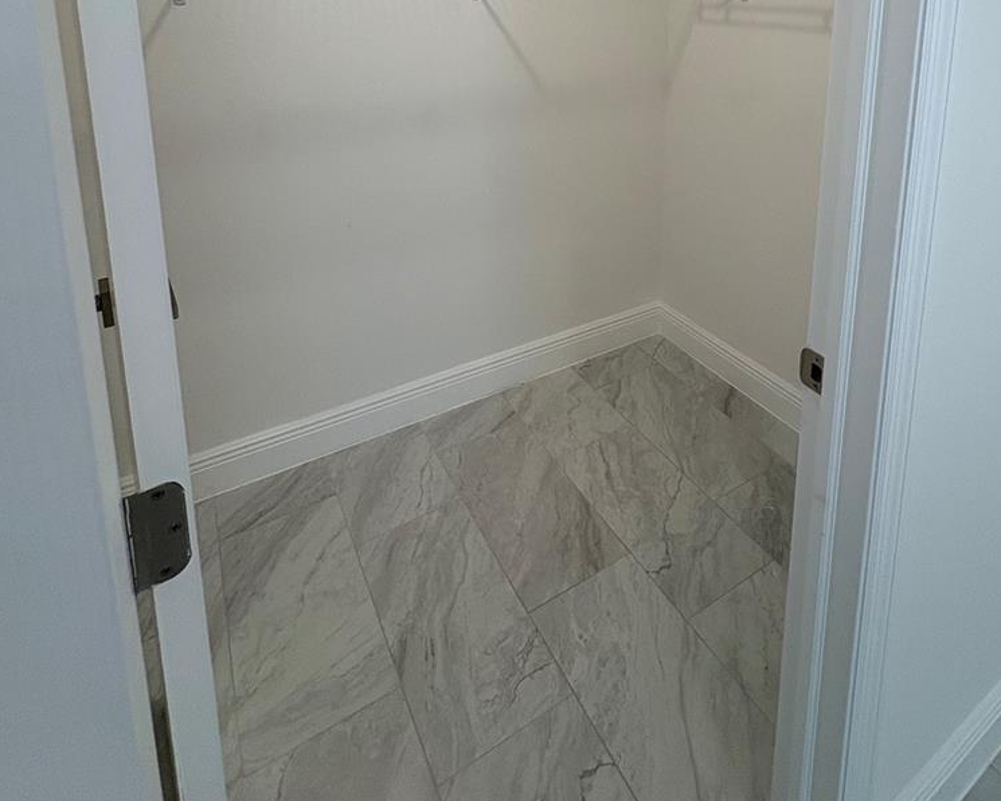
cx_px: 570
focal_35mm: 22
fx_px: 652
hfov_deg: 74.7
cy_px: 89
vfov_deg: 55.3
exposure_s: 1/120
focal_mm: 2.22
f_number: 2.2
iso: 100
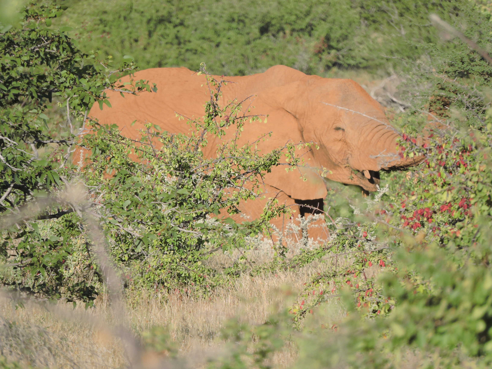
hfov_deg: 2.0
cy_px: 184
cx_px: 246
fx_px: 14213
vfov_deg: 1.5
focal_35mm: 1000
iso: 100
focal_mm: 179.2
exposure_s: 1/320
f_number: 5.6
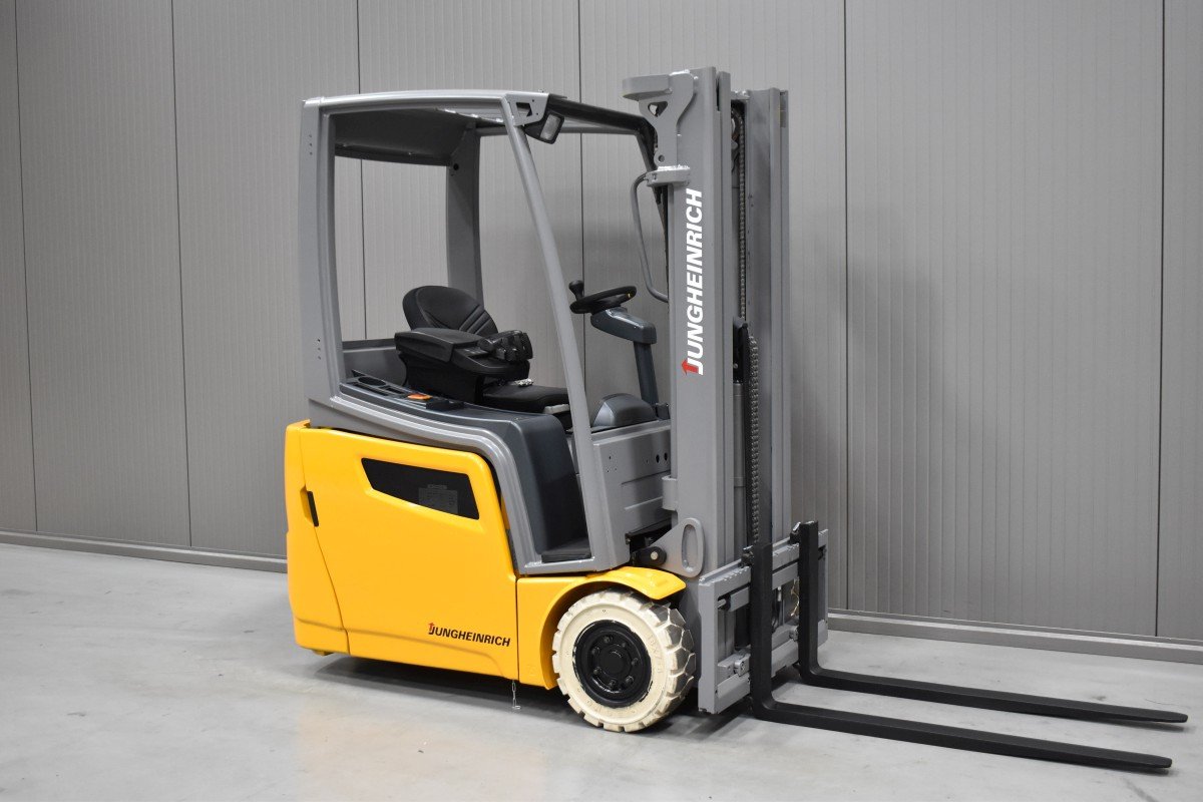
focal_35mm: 40
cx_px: 602
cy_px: 401
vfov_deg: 33.0
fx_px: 1353
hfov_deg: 47.9
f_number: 4
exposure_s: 1/60
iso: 1600
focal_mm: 27
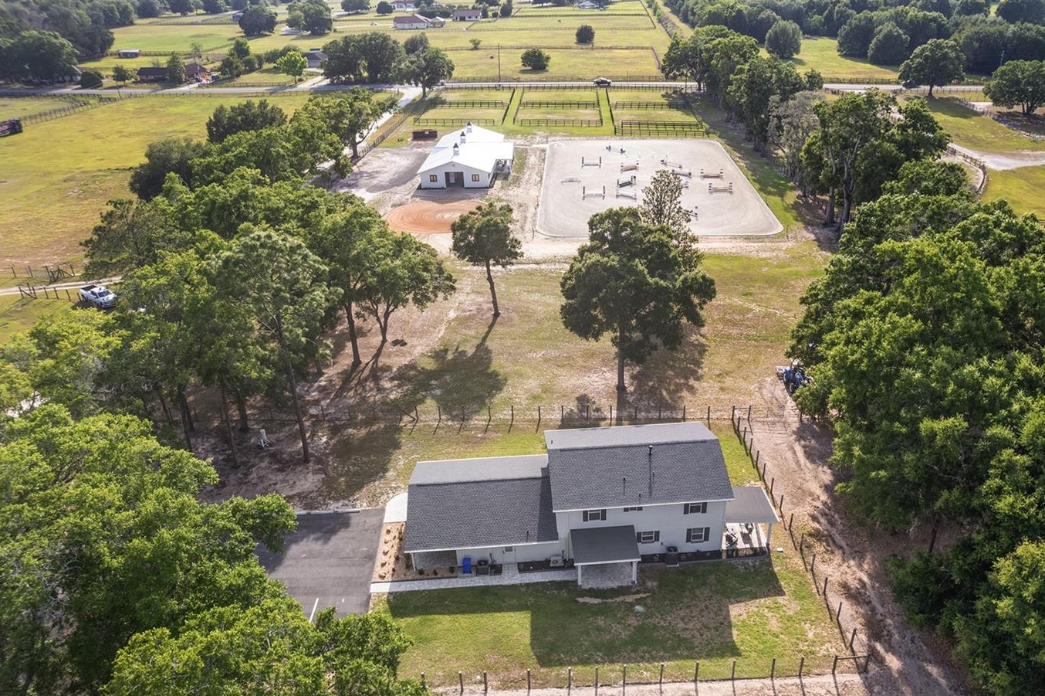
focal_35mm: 26
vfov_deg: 49.5
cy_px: 375
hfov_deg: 69.2
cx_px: 577
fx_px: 754
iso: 110
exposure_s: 1/800
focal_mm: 8.38
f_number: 2.8
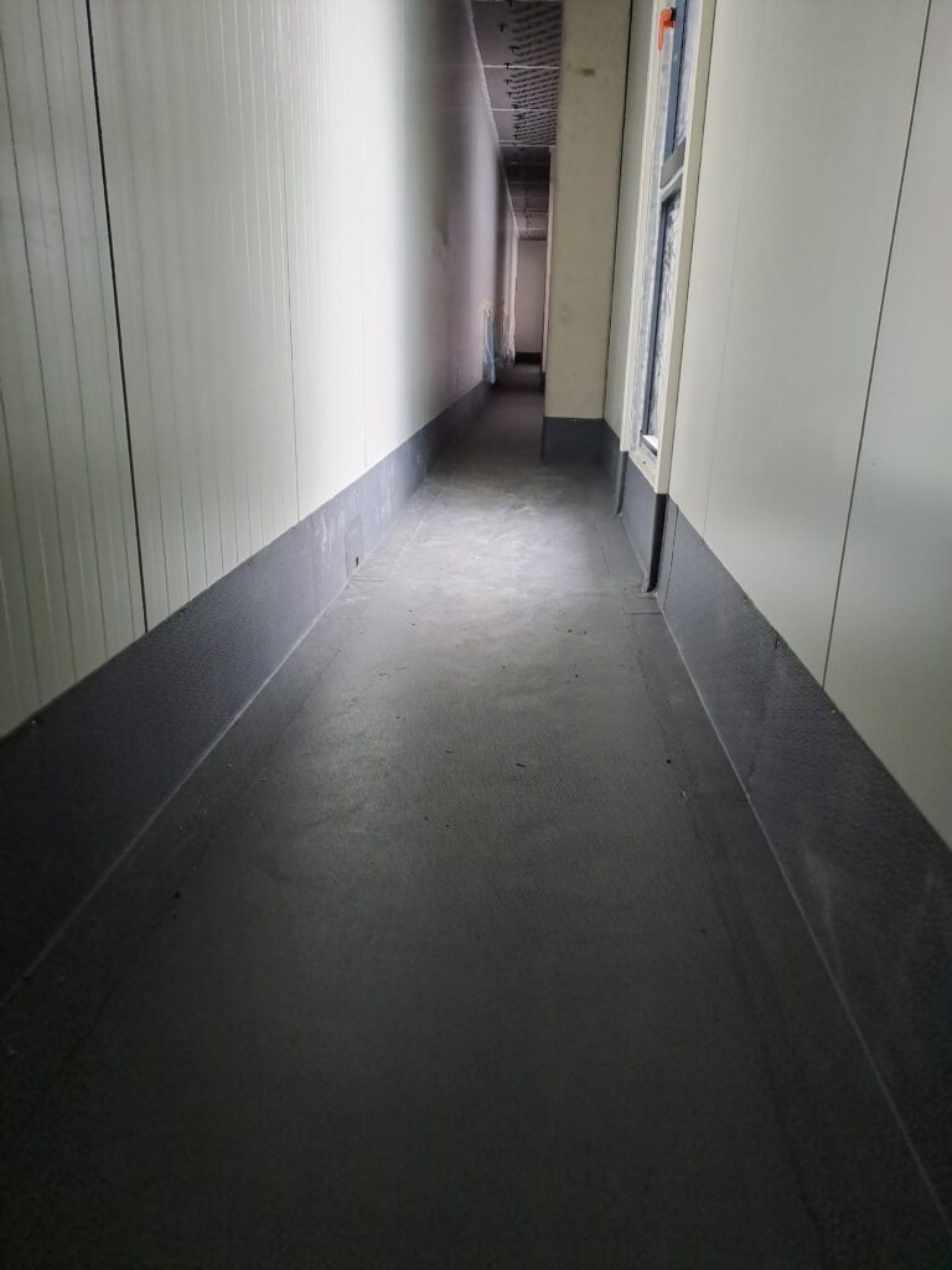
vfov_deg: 69.4
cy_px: 635
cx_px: 476
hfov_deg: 54.9
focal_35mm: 25
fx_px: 917
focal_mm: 4.65
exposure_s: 1/50
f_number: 1.8
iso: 320
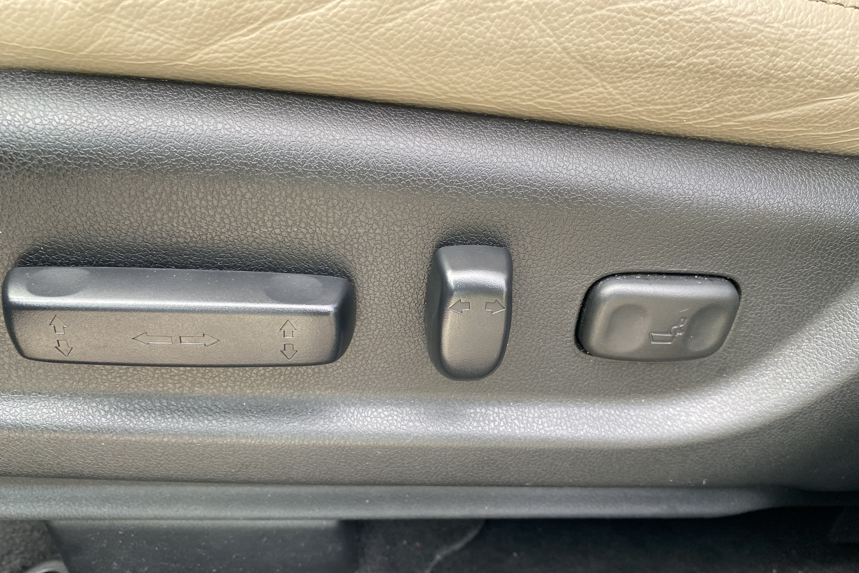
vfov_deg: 47.7
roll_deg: +2.7
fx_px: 644
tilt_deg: -36.5
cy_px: 333
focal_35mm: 27
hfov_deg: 67.4
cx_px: 444
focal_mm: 4.25
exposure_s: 1/112
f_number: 1.8
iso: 125
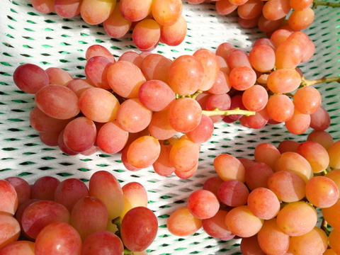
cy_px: 128
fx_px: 255
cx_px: 170
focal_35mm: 26
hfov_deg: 67.3
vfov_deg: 53.1
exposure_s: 1/400
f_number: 6.3
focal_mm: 13
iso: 200
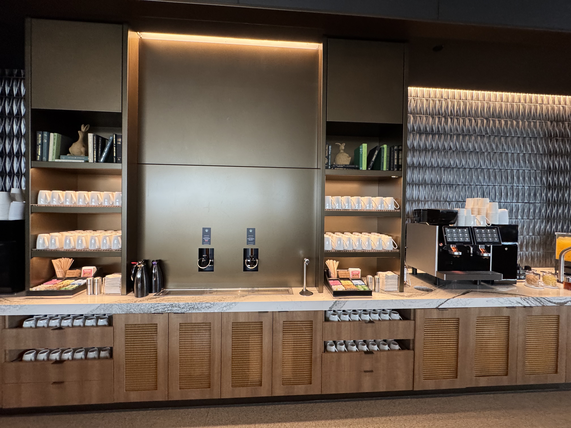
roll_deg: +0.5
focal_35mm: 14
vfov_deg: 85.7
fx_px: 231
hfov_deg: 102.1
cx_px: 286
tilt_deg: -0.4
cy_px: 214
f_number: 2.2
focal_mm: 2.22
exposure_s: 1/60
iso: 320
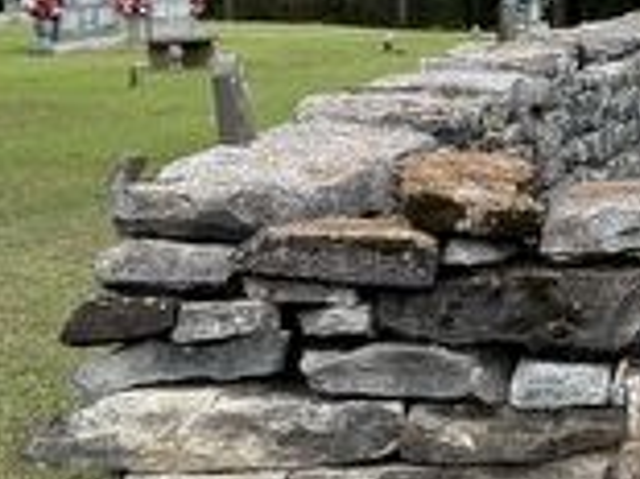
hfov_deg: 14.6
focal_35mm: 124
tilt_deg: -3.9
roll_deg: +0.0
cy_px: 99
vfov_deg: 11.9
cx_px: 1016
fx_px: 2291
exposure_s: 1/2053
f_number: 1.78
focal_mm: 6.76
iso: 100
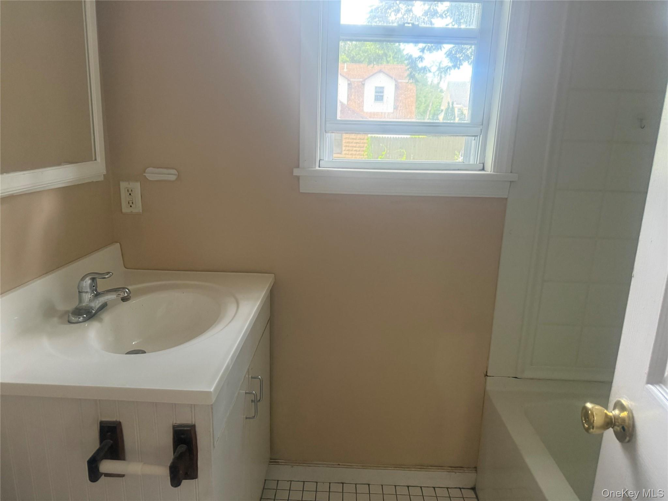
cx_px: 334
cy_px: 250
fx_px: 463
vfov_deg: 56.8
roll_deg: -0.3
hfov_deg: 71.6
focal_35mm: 24
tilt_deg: -13.2
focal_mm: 6.76
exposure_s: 1/60
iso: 400
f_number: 1.78
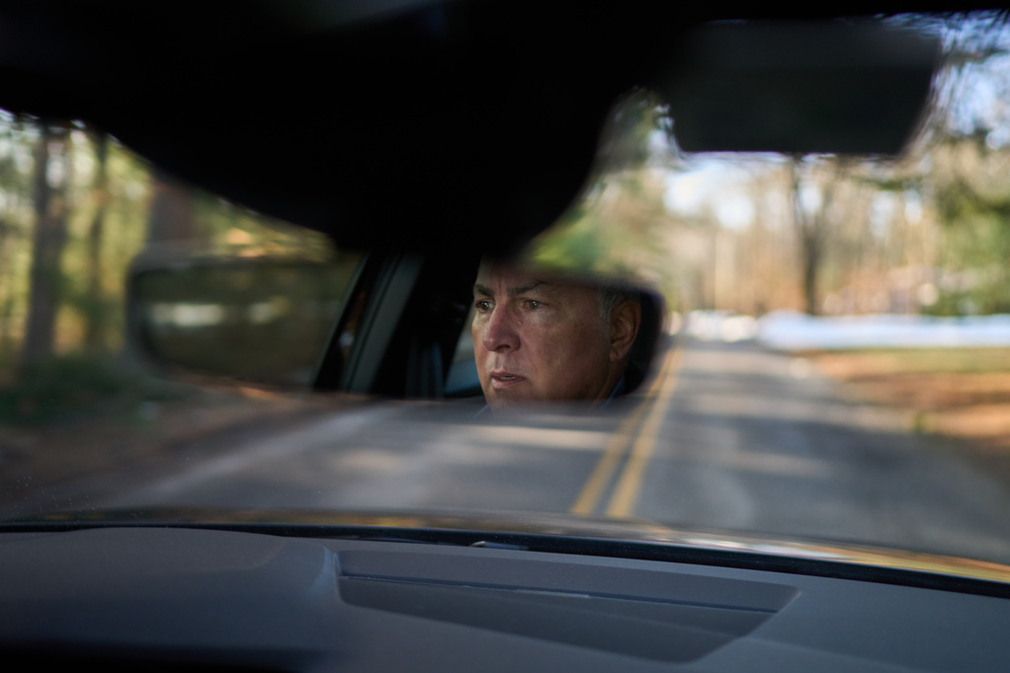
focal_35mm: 35
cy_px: 336
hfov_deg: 54.4
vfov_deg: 37.8
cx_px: 505
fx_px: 982
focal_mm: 35
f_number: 1.4
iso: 800
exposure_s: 1/60
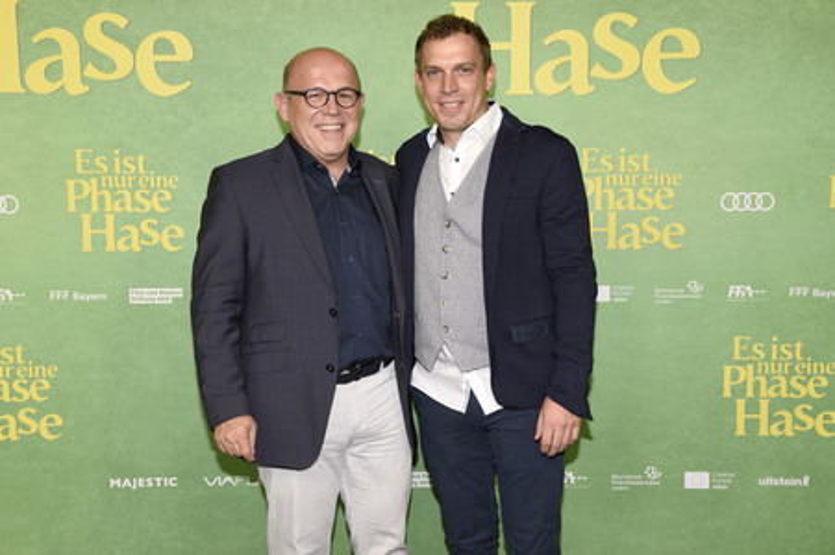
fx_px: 1020
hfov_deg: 44.5
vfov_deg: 30.5
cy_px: 278
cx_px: 418
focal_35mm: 44
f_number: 6.3
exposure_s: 1/125
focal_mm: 44
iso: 500
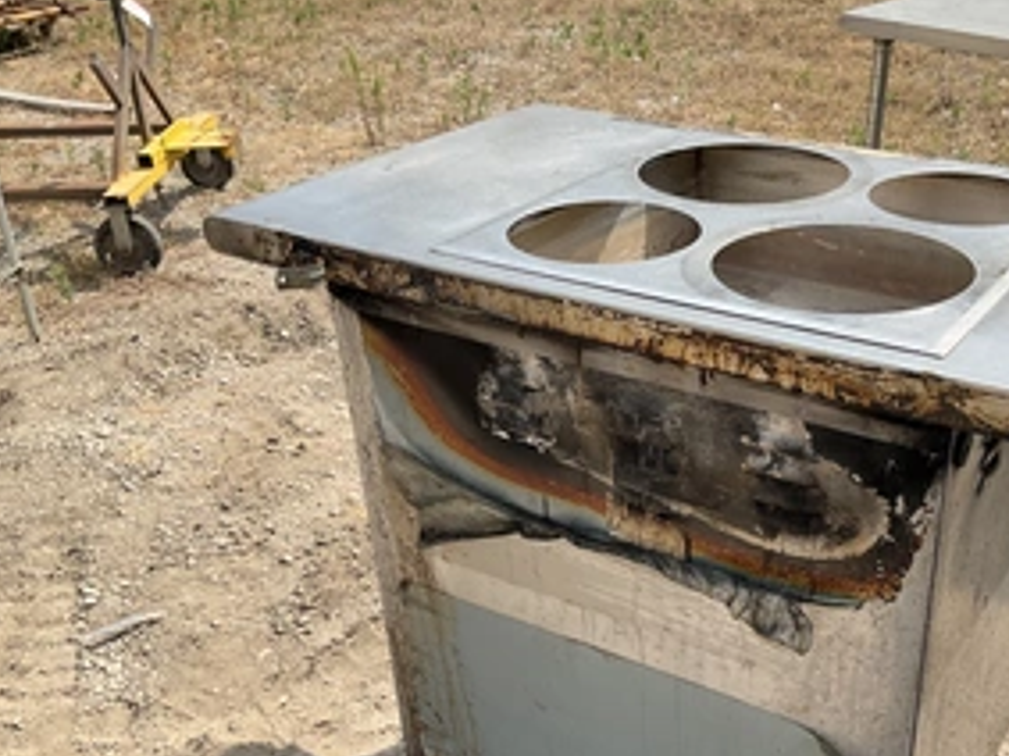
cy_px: 528
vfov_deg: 34.6
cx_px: 685
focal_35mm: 41
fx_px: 1195
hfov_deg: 45.0
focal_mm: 3
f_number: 1.8
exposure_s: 1/1279
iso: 25
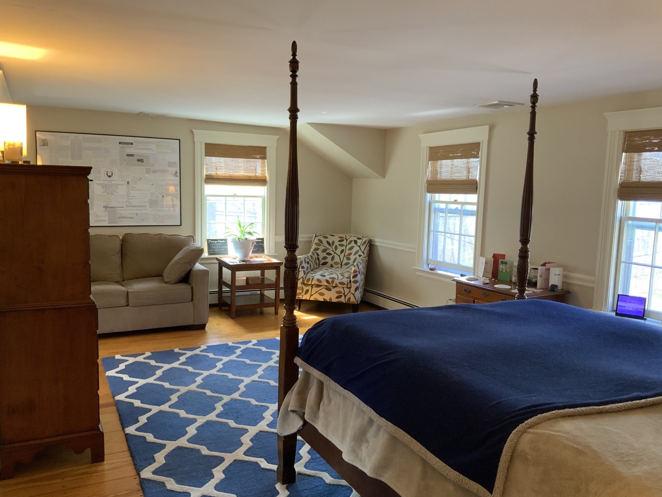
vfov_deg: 48.2
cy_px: 248
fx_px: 555
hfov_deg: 61.7
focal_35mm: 29
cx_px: 331
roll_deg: -1.4
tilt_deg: -5.7
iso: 160
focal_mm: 3
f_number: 1.8
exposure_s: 1/60
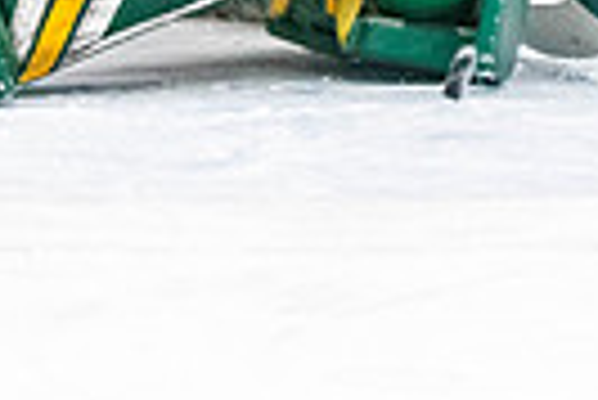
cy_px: -429
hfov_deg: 2.6
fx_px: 13154
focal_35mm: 791
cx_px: 620
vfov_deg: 1.7
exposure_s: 1/640
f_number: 2.8
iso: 2000
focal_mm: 122
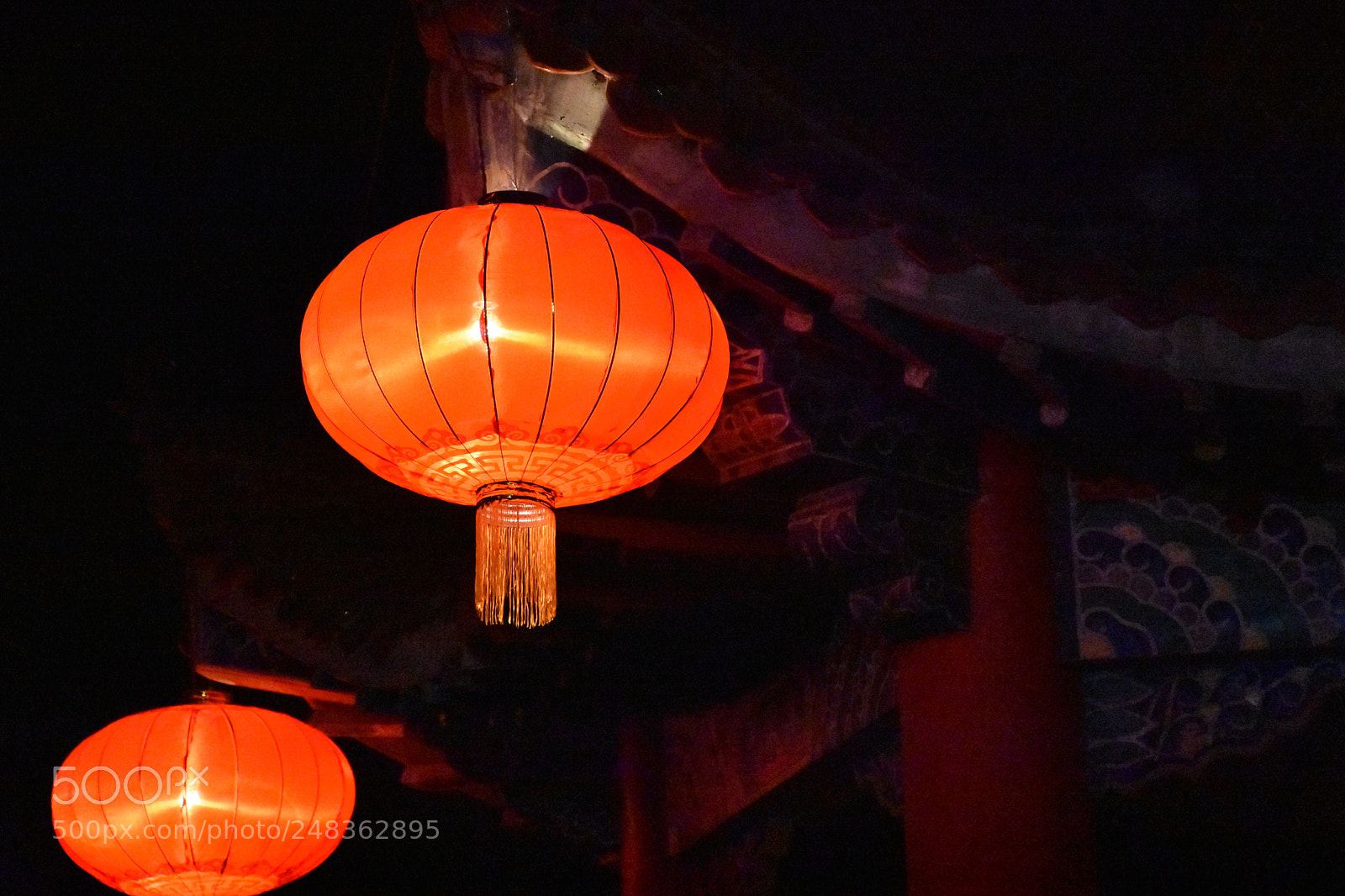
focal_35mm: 99
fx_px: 3698
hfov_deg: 20.6
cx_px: 672
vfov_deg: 13.8
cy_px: 448
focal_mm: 66
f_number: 5
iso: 25600
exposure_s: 1/160
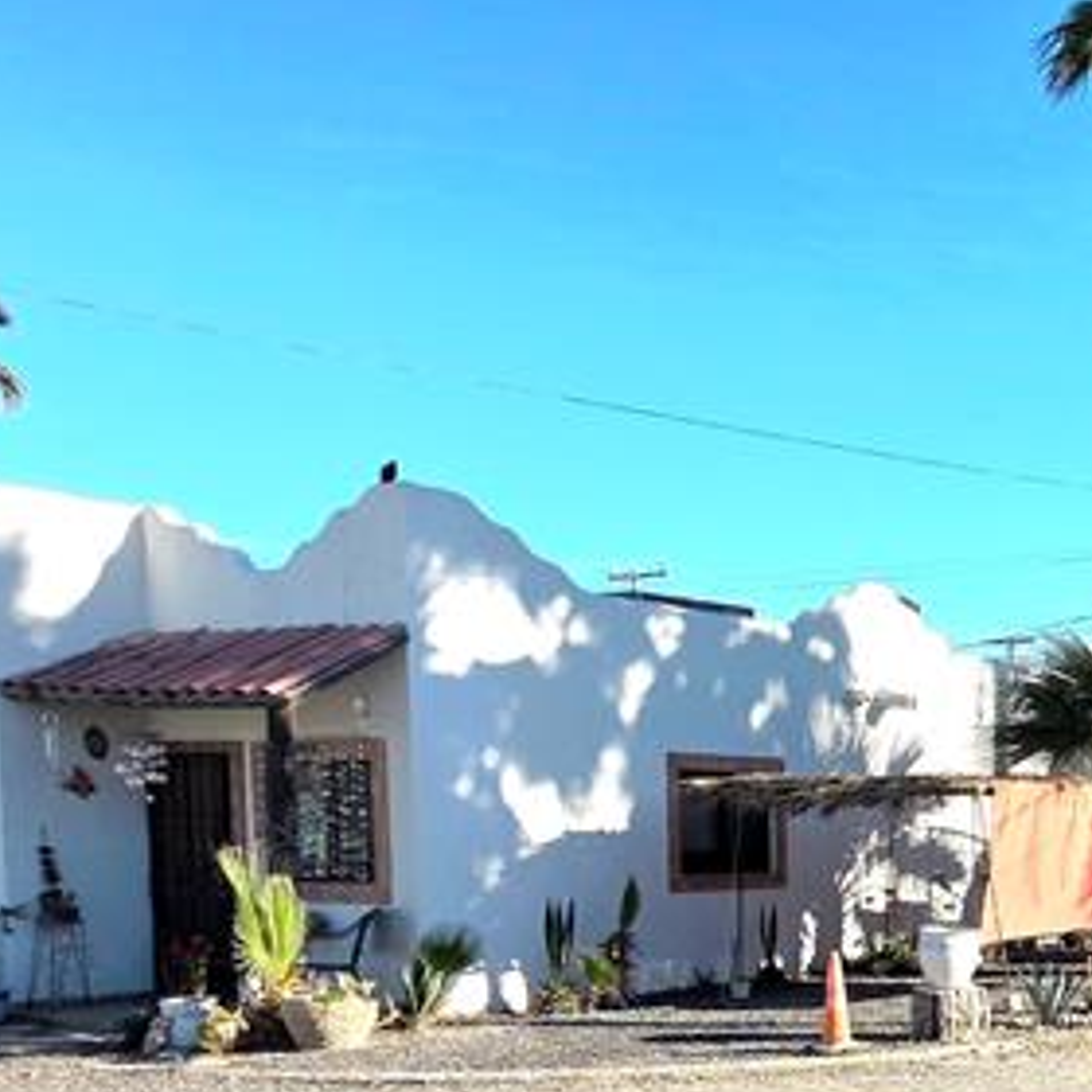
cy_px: 897
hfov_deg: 31.4
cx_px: 1404
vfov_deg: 38.3
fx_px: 1499
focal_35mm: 42
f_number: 1.9
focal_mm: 2.2
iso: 40
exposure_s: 1/1429
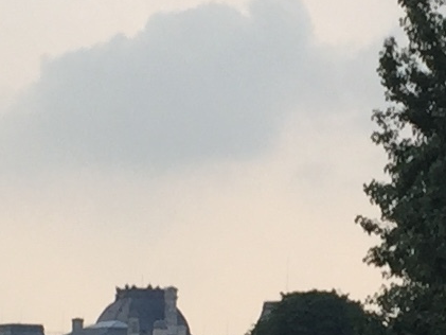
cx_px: 388
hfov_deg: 8.8
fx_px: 2900
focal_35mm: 225
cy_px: 206
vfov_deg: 6.6
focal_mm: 4.15
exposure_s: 1/494
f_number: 2.2
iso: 32
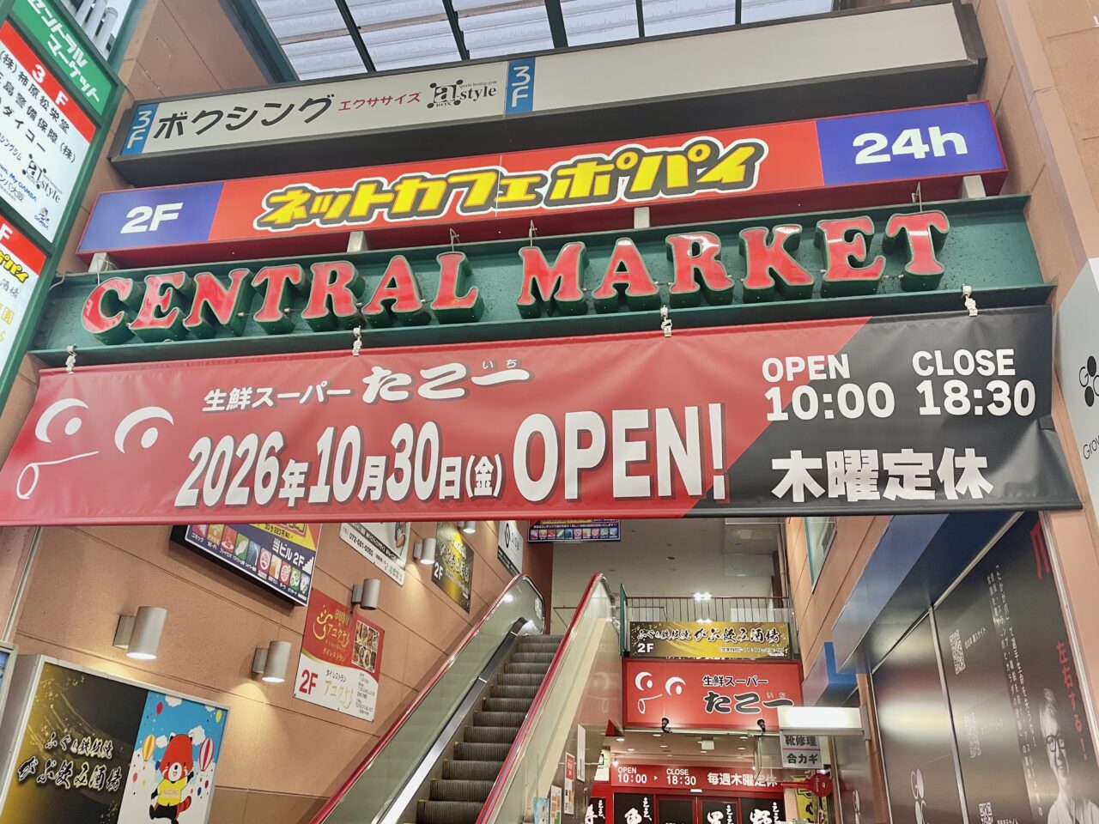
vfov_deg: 53.1
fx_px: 825
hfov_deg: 67.3
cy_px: 412
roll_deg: -2.4
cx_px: 550
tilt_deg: +27.9
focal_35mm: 26
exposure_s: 1/60
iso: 80
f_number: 1.6
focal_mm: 4.2
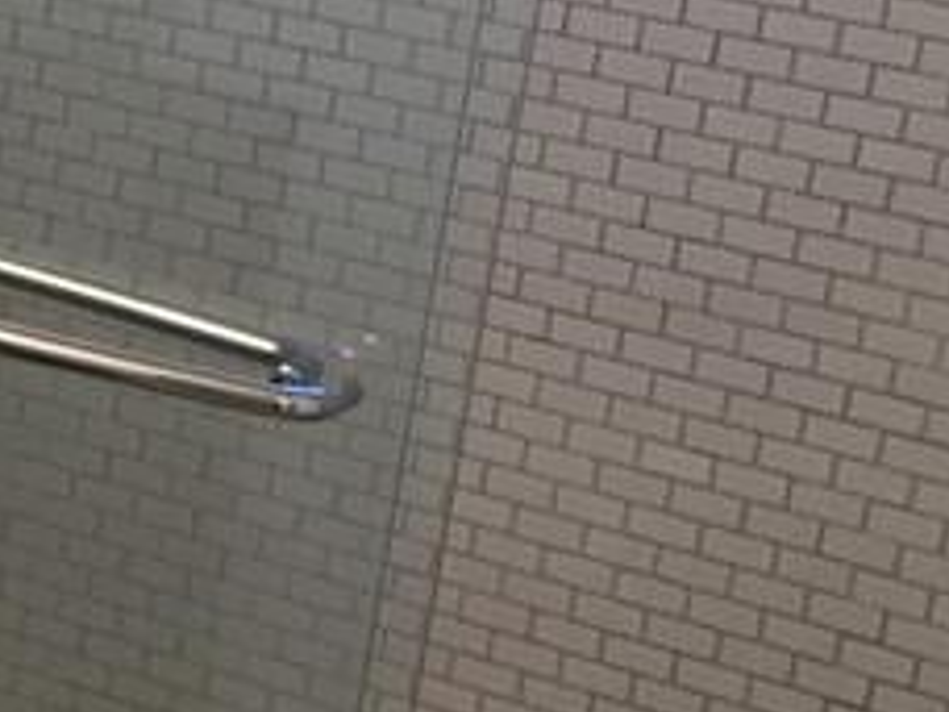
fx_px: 3564
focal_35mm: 130
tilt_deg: -14.0
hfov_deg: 12.9
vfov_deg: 11.3
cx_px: -1041
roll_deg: -4.8
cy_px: -4
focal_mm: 4.15
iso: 80
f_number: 2.2
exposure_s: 1/30
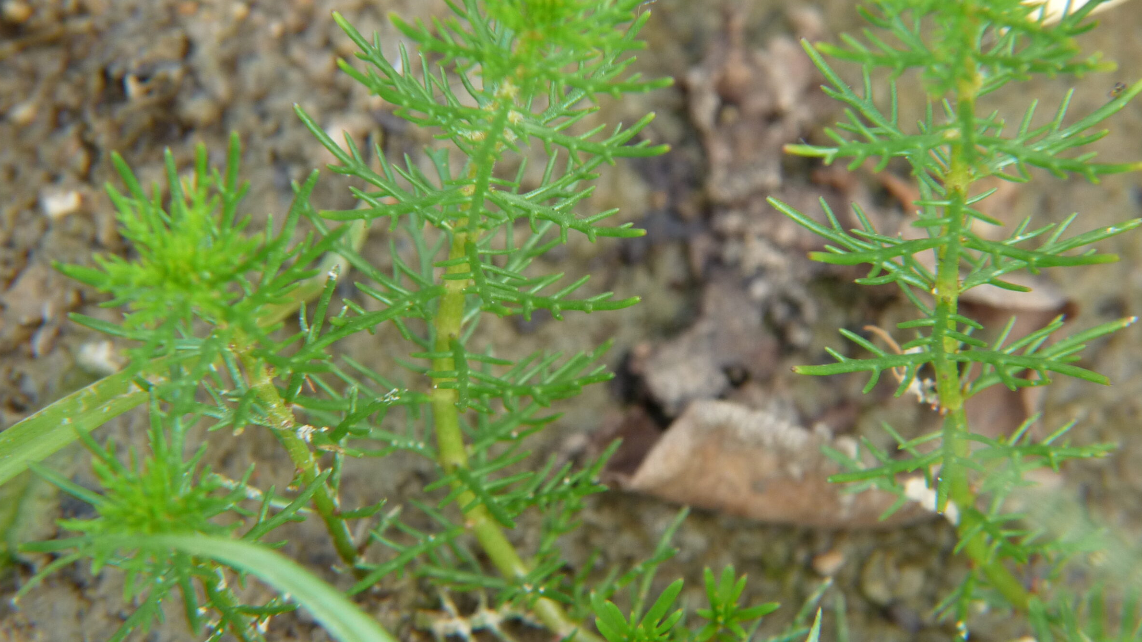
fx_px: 4754
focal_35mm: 157
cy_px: 266
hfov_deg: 13.7
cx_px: 600
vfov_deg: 7.7
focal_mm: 23.7
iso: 160
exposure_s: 1/160
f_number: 3.6
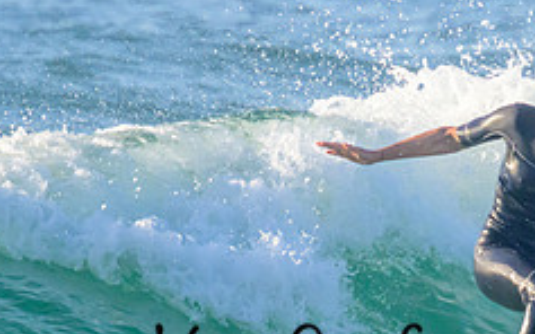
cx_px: 572
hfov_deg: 0.8
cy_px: 257
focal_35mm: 2580
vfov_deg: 0.5
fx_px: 37609
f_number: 11
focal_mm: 800
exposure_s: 1/2000
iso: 1800
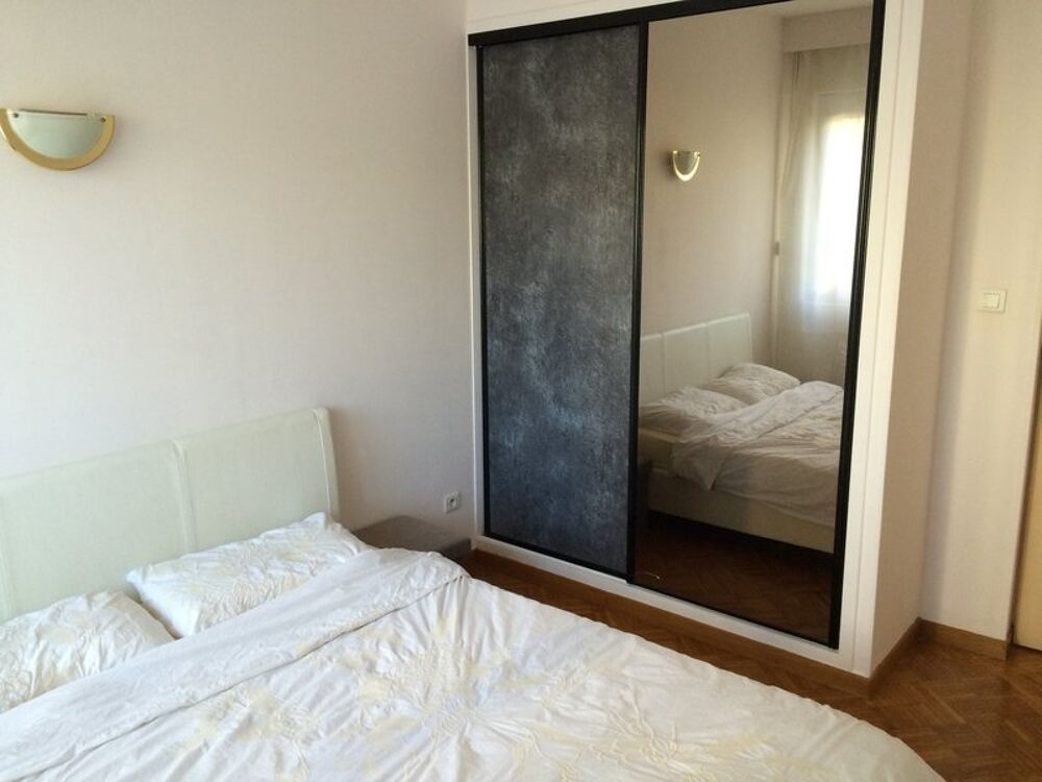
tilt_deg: -10.2
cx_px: 521
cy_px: 391
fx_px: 873
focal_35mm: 29
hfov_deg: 61.7
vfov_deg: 48.2
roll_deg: -0.1
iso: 160
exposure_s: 1/33
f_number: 2.2
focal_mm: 4.15
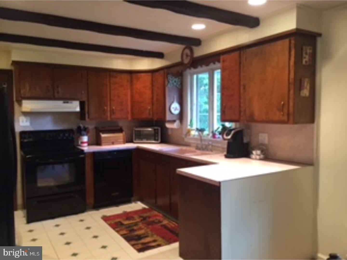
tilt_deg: -2.7
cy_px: 130
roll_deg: -0.6
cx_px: 174
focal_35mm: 29
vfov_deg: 48.2
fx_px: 291
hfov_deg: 61.7
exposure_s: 1/30
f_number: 2.2
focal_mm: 4.15
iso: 100
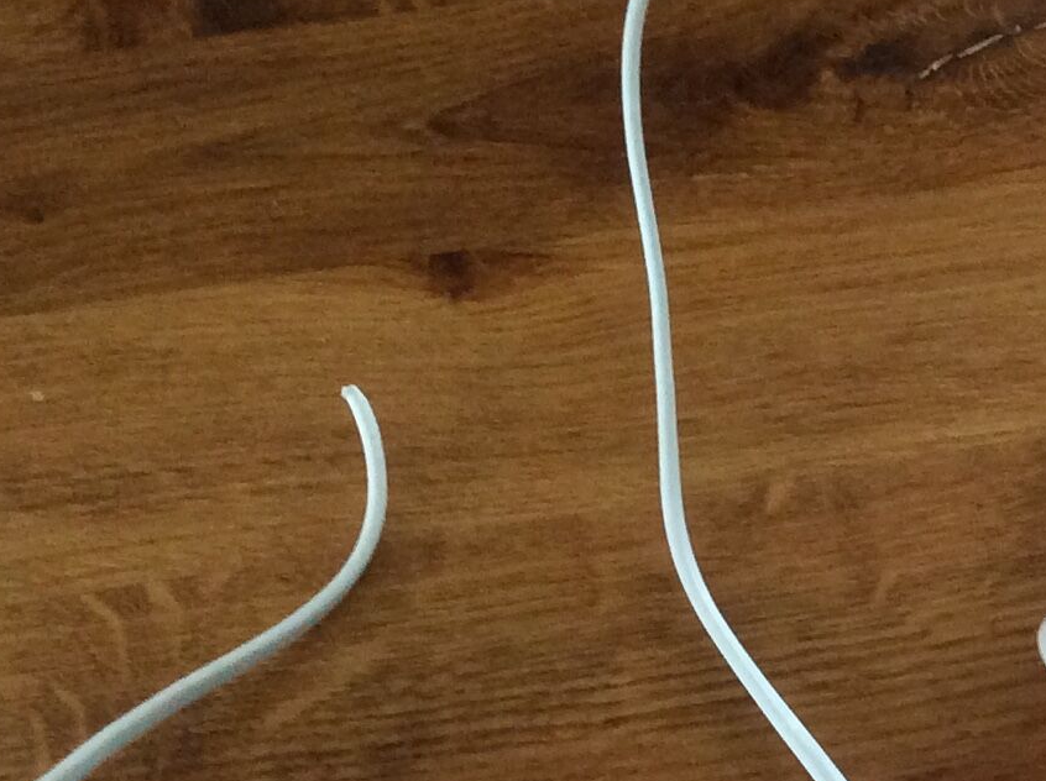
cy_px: 809
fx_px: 2957
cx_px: 1152
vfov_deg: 14.8
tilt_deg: -56.8
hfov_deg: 19.2
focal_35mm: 98
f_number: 2.4
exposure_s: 1/25
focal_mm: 3.3
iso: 160
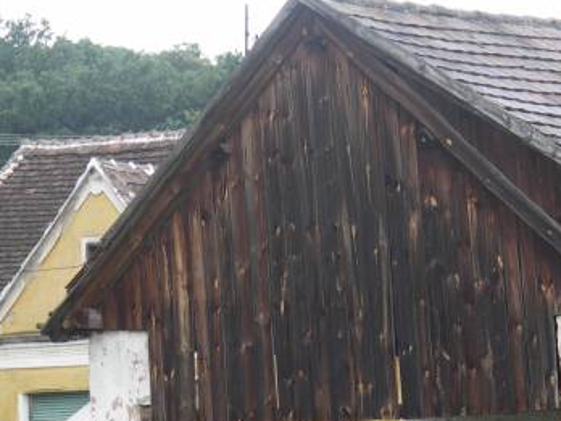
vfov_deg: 4.9
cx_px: 348
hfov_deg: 6.6
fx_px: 4878
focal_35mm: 301
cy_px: 387
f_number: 3.2
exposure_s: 1/200
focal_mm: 33.7
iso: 50
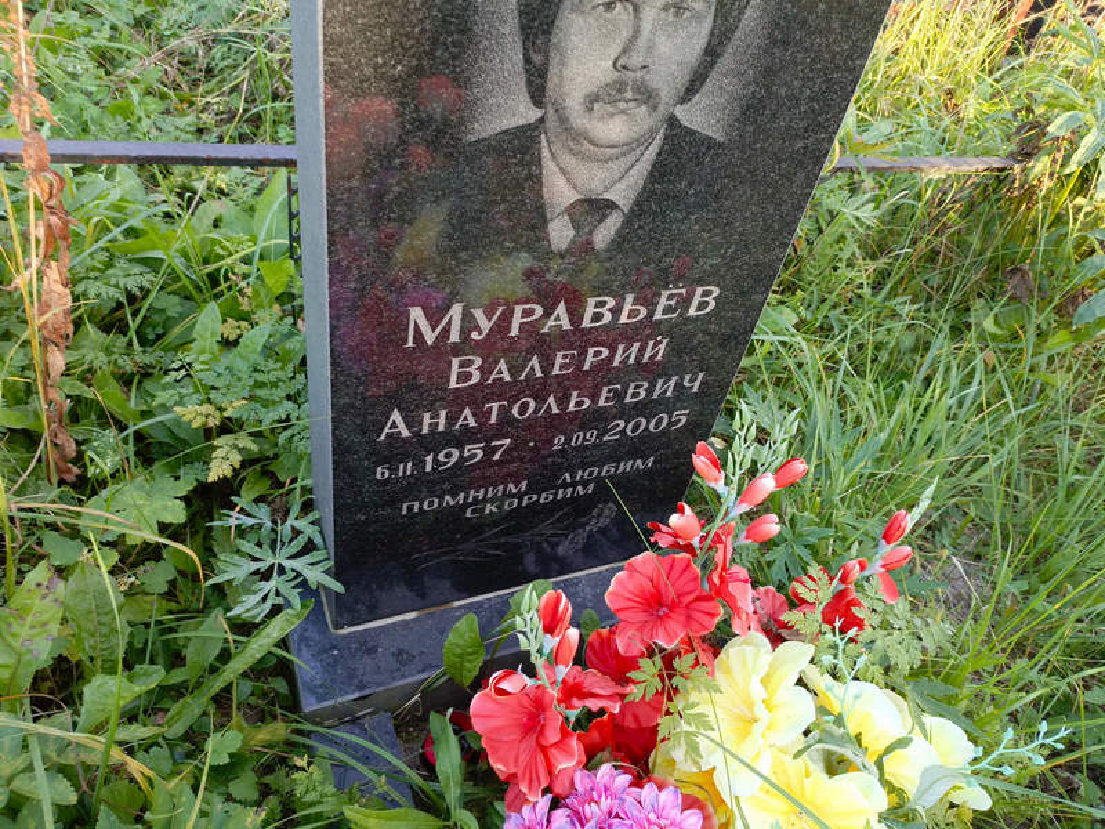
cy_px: 414
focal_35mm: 25
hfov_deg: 69.4
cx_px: 552
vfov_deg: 54.9
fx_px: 798
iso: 205
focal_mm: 4.76
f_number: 1.69
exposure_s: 1/100
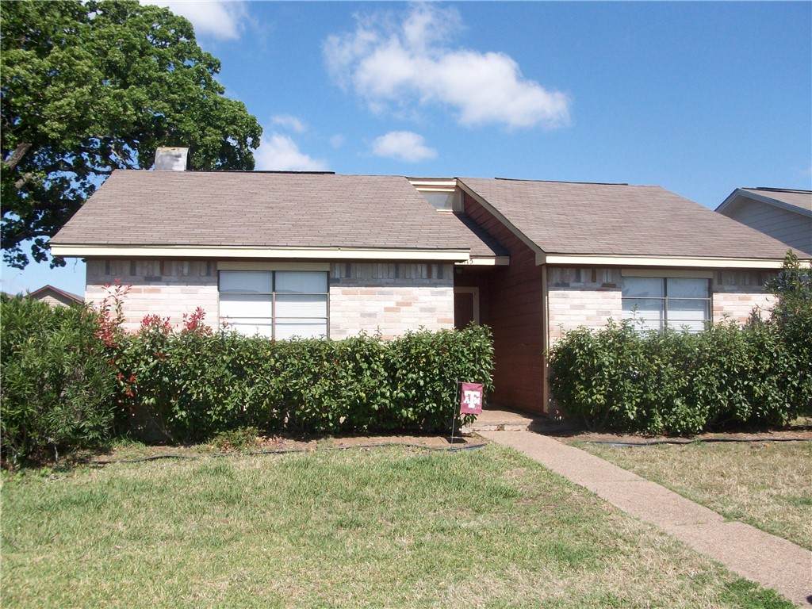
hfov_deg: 54.0
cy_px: 304
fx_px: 798
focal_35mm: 34
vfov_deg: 41.8
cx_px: 406
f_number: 5.5
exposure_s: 1/313
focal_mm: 5.7
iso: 64
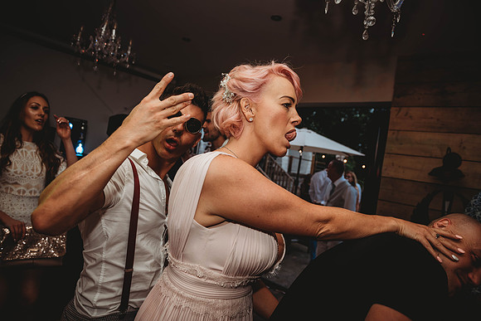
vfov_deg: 53.2
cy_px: 160
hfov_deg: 73.7
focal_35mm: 24
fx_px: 321
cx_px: 240
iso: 400
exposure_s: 1/80
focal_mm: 24
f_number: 4
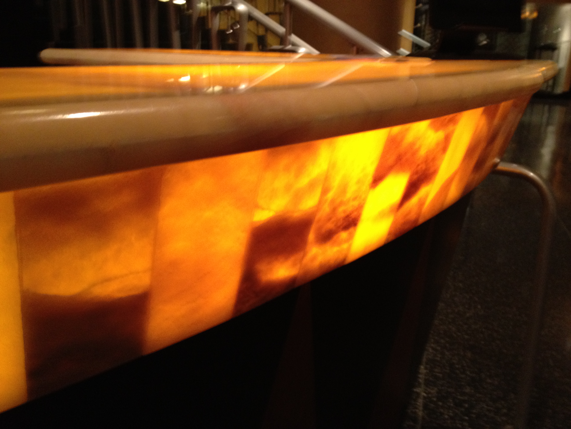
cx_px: 286
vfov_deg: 40.7
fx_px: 577
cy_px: 214
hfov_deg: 52.6
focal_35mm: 35
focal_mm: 4.28
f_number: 2.4
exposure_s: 1/20
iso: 320
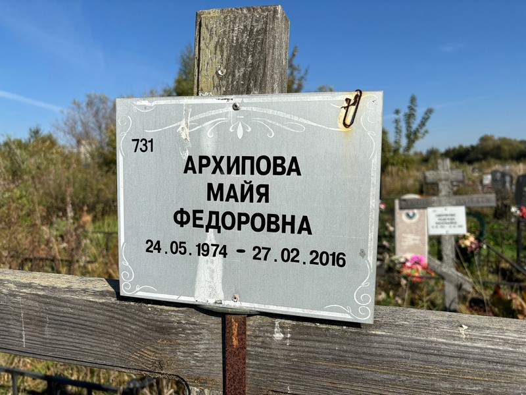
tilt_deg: -8.1
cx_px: 263
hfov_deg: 67.3
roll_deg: -0.5
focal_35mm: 26
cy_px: 198
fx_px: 395
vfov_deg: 53.1
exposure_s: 1/4854
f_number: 1.6
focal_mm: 5.96
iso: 50
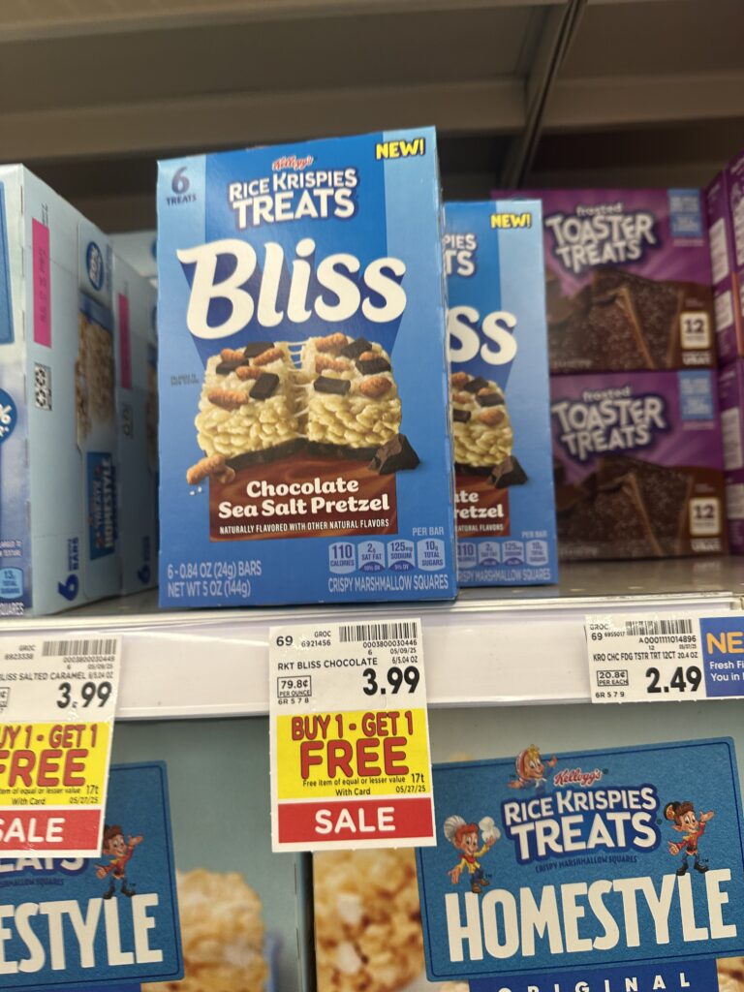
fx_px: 688
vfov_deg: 71.6
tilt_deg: +5.4
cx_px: 372
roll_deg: +0.8
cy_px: 496
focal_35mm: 24
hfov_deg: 56.8
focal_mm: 6.86
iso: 80
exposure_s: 1/61
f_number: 1.78
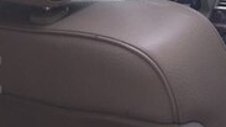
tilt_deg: -9.4
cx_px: -125
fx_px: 683
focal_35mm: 114
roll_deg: -0.4
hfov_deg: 16.8
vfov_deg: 10.6
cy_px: 75
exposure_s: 1/557
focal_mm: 4.15
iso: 32
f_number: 2.2
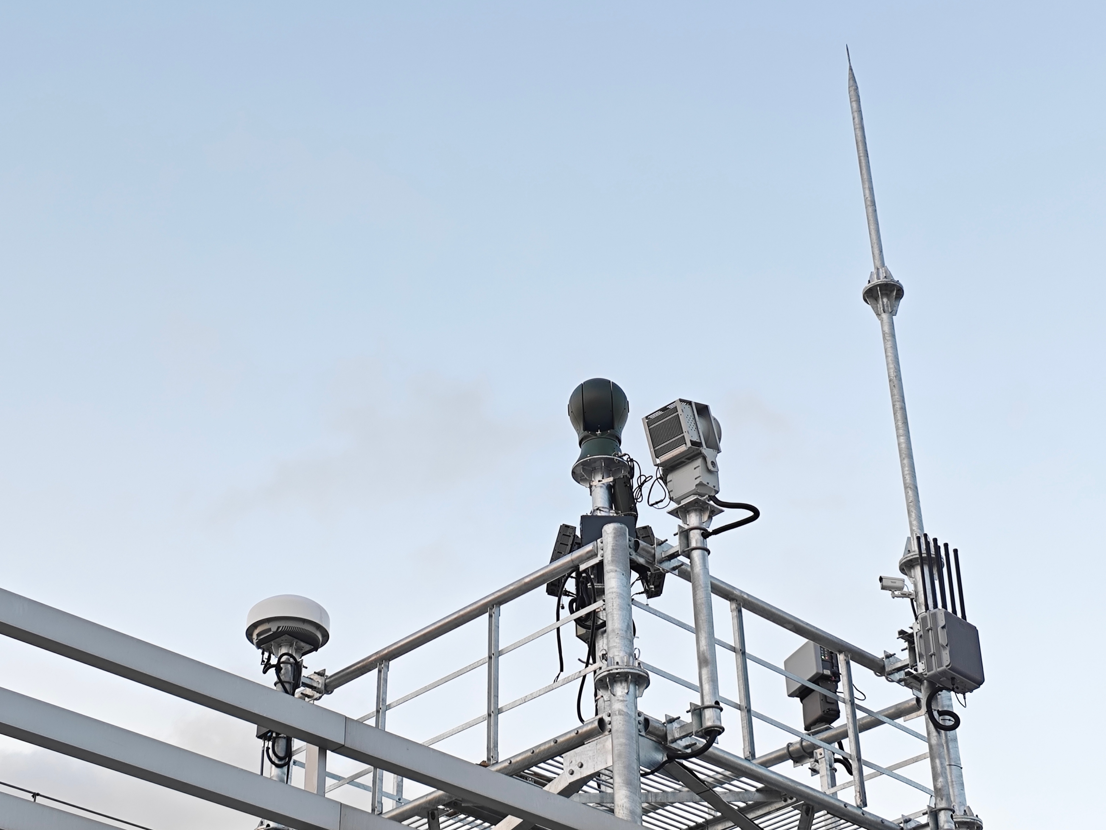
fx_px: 1629
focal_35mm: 51
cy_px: 415
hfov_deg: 37.5
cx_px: 553
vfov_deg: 28.6
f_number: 1.6
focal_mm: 5.84
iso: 50
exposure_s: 1/100
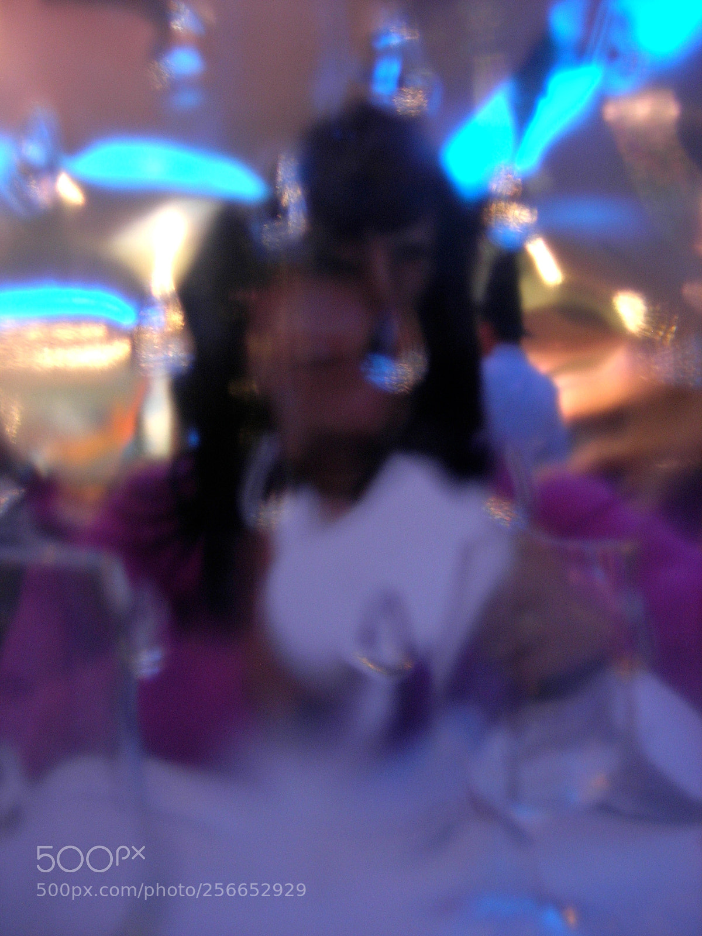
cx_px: 351
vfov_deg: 49.0
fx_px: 1028
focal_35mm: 38
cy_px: 468
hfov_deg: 37.7
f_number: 2.8
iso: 64
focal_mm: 7.8
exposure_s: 1/6
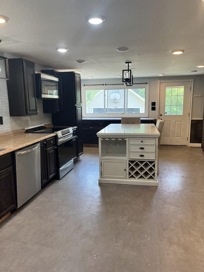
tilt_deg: -8.1
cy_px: 136
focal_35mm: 26
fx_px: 204
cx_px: 102
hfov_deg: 53.1
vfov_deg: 67.3
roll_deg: +1.2
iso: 80
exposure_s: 1/120
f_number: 1.6
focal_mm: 5.1
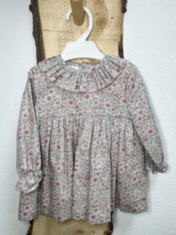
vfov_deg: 67.3
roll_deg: -1.0
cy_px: 118
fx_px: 176
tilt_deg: -13.1
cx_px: 88
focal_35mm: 26
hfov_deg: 53.1
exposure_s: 1/100
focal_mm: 5.1
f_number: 1.6
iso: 50
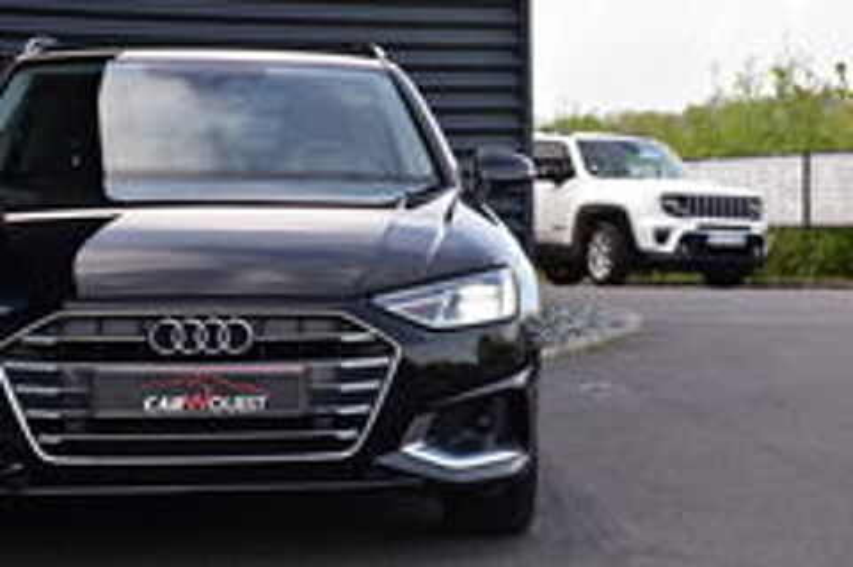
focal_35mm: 112
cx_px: 426
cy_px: 284
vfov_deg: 12.2
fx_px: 2663
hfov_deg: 18.2
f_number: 9
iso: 400
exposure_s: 1/160
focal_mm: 75
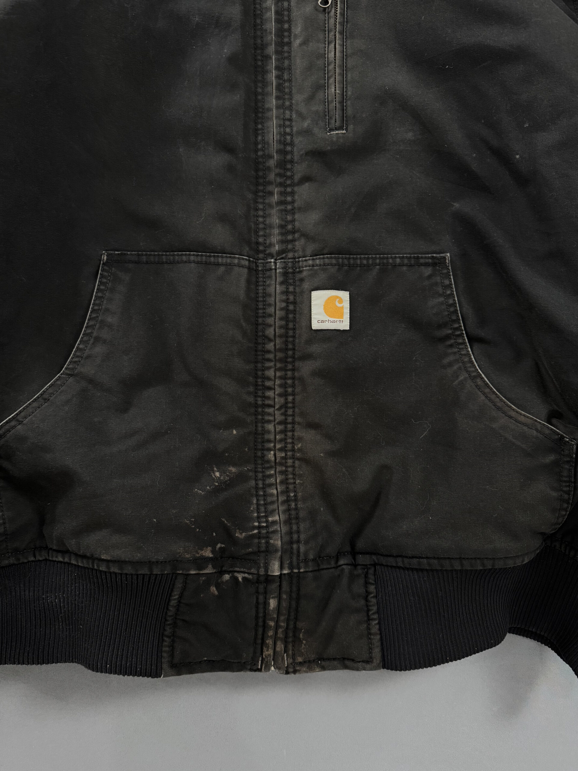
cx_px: 289
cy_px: 386
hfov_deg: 56.8
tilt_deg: -83.1
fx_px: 534
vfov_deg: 71.6
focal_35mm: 24
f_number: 1.78
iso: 400
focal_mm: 6.76
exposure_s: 1/60
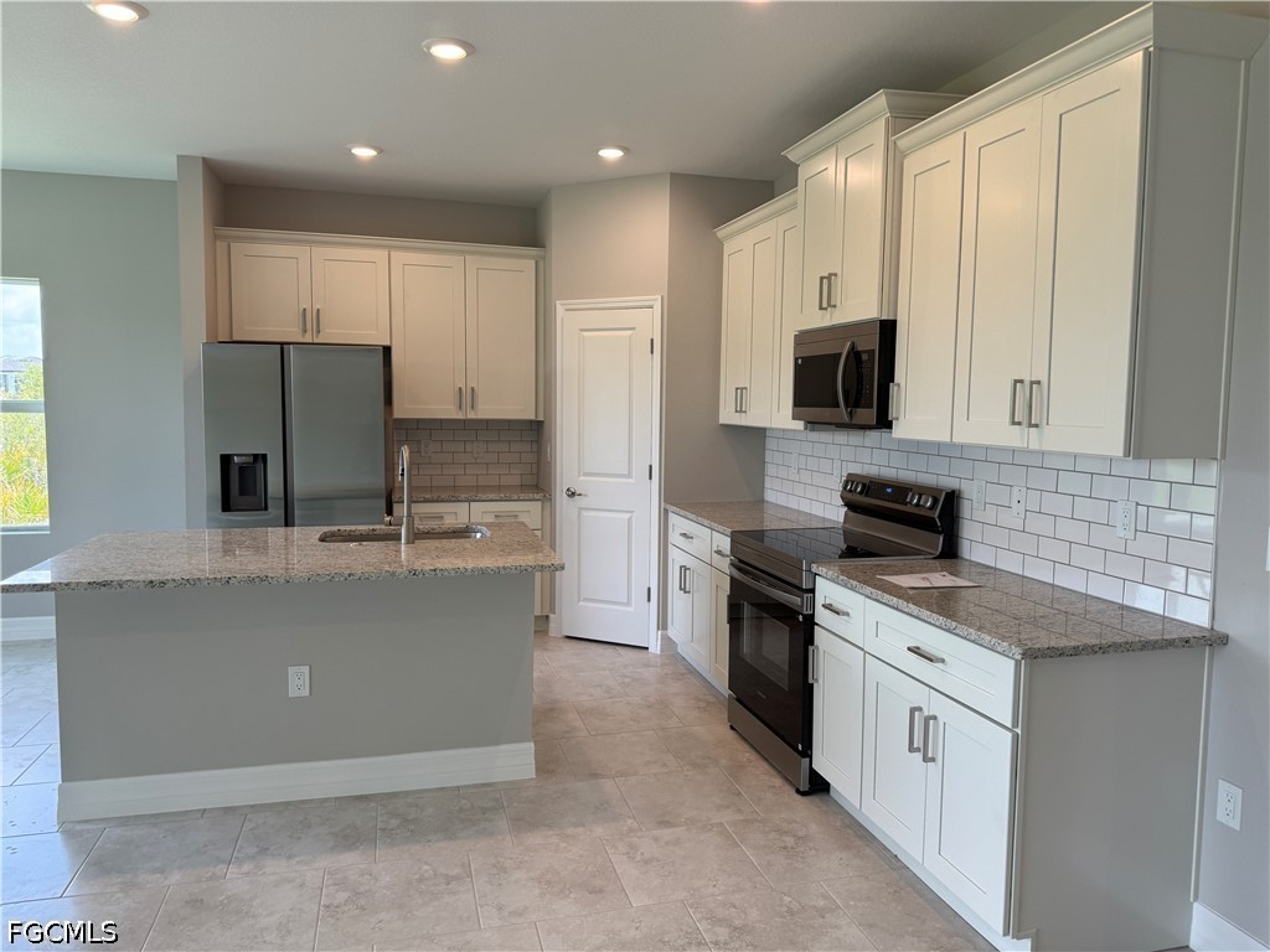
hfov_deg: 71.6
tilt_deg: -1.9
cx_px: 635
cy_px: 476
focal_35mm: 24
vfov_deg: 56.8
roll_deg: -1.6
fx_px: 881
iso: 100
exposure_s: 1/207
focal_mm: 6.76
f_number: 1.78
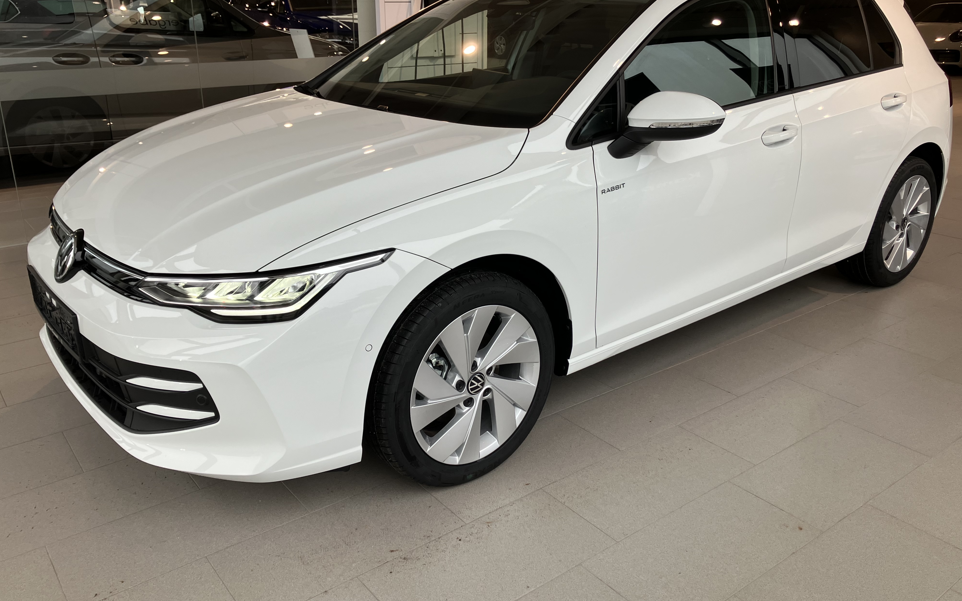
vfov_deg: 41.8
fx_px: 787
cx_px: 485
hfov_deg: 62.9
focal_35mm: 30
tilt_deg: -18.7
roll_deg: +0.3
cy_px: 280
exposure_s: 1/111
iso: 32
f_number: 1.8
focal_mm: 3.99
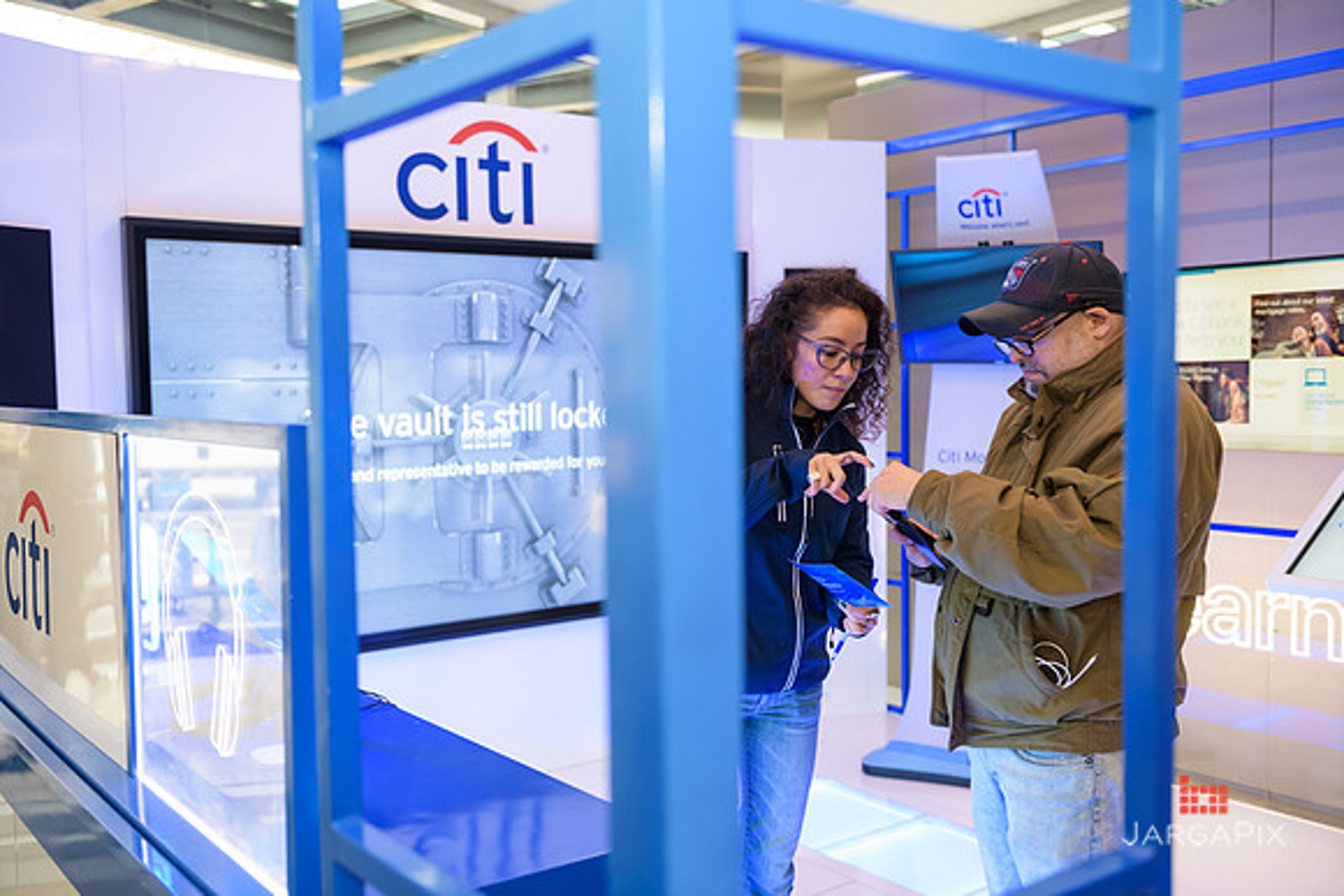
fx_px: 1307
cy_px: 448
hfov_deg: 54.4
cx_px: 672
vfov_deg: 37.9
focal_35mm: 35
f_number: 3.2
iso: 1000
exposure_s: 1/125
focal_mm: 35
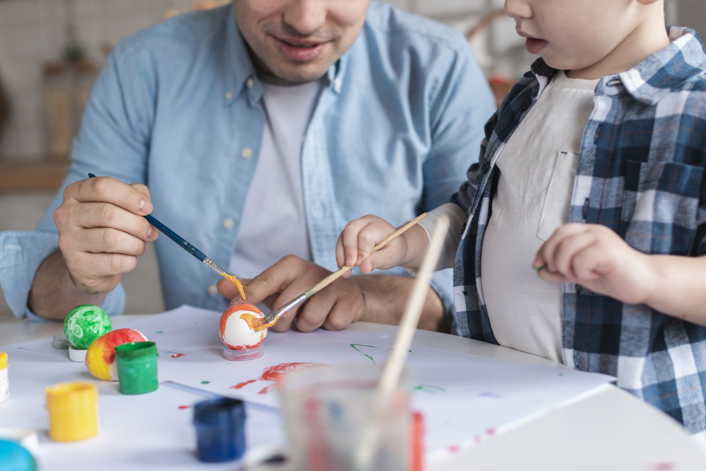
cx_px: 353
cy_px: 236
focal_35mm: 50
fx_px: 981
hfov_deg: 39.6
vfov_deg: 27.0
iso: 500
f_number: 2.8
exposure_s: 1/160
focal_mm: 50
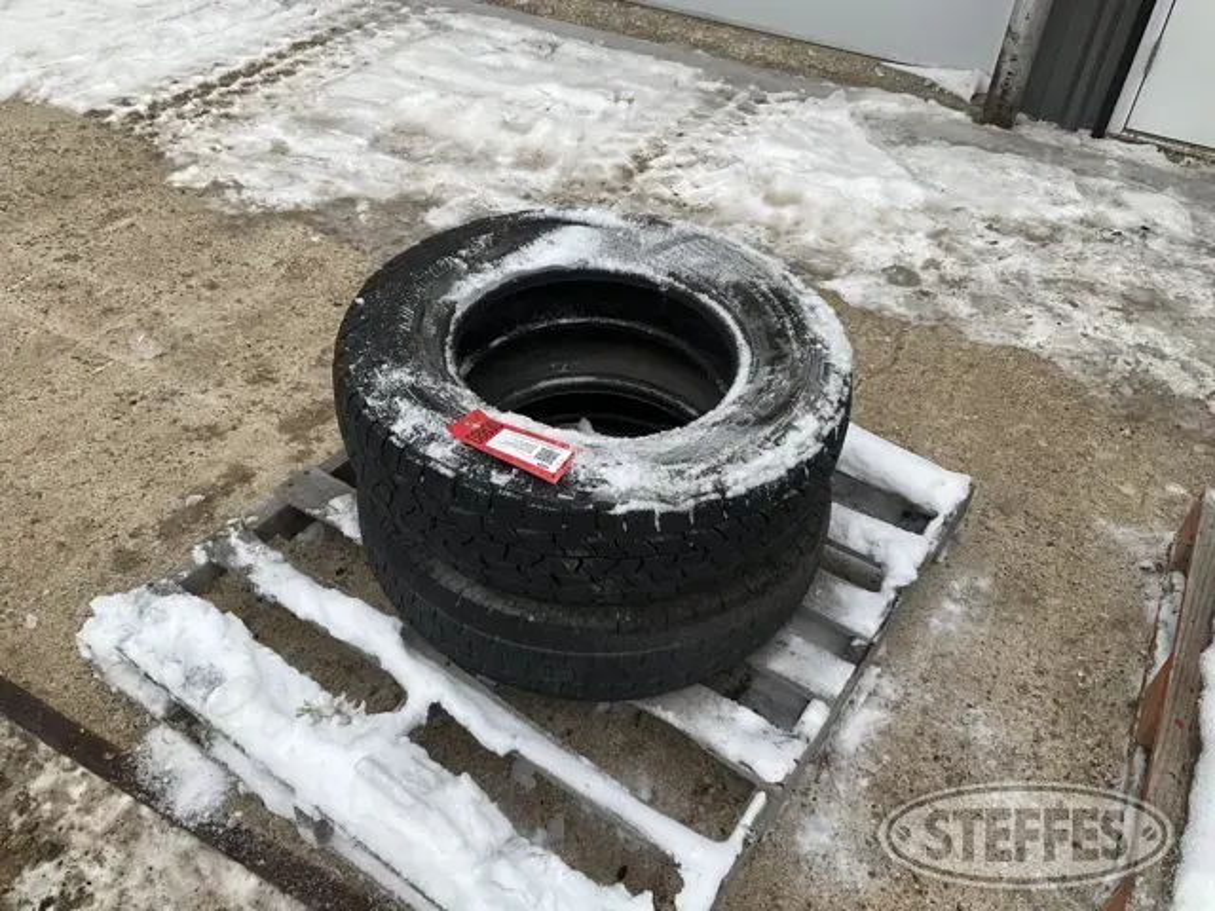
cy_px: 456
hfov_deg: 61.7
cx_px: 608
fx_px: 1018
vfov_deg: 48.2
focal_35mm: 29
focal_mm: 3
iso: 25
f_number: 1.8
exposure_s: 1/389
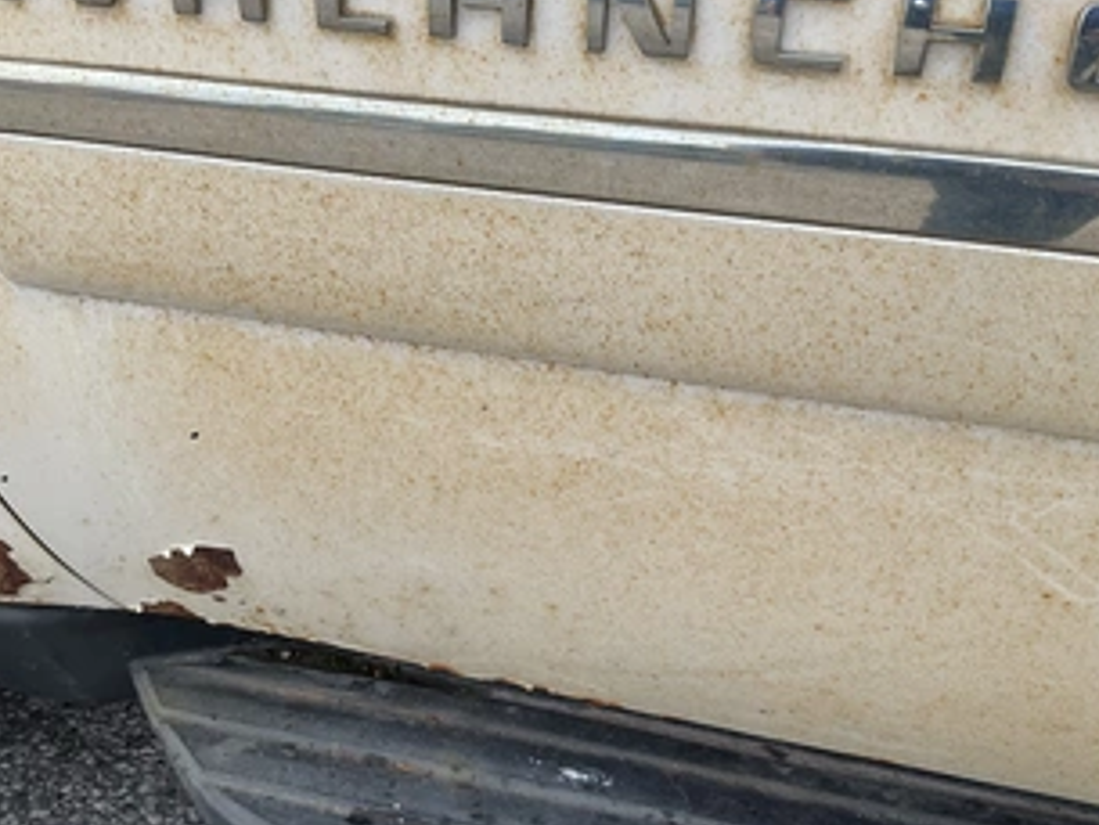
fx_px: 1207
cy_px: 375
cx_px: 486
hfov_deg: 48.9
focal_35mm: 38
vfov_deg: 37.7
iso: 25
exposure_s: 1/295
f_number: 1.8
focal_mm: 3
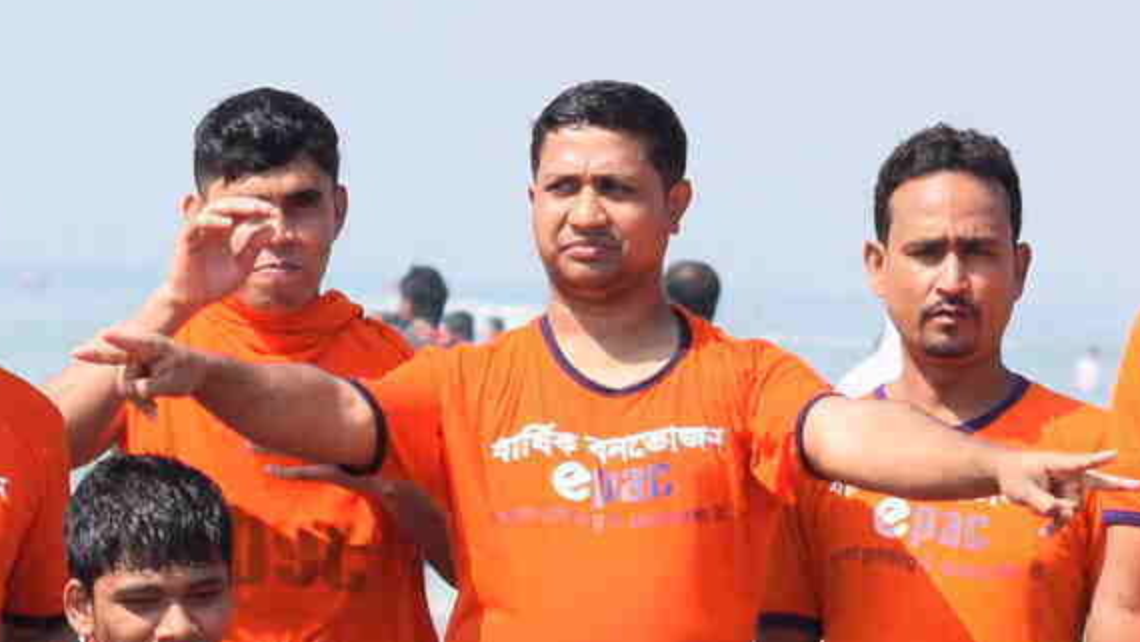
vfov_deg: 2.3
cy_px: 908
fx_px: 16116
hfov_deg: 4.1
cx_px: 422
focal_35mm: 533
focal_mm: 86
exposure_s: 1/640
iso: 200
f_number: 6.3
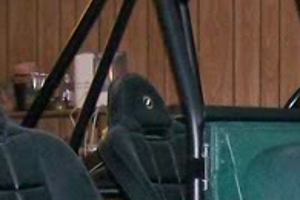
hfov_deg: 10.3
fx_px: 1642
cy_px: 417
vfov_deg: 6.7
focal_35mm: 197
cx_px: 338
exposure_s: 1/64
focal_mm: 6
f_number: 2.7
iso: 140
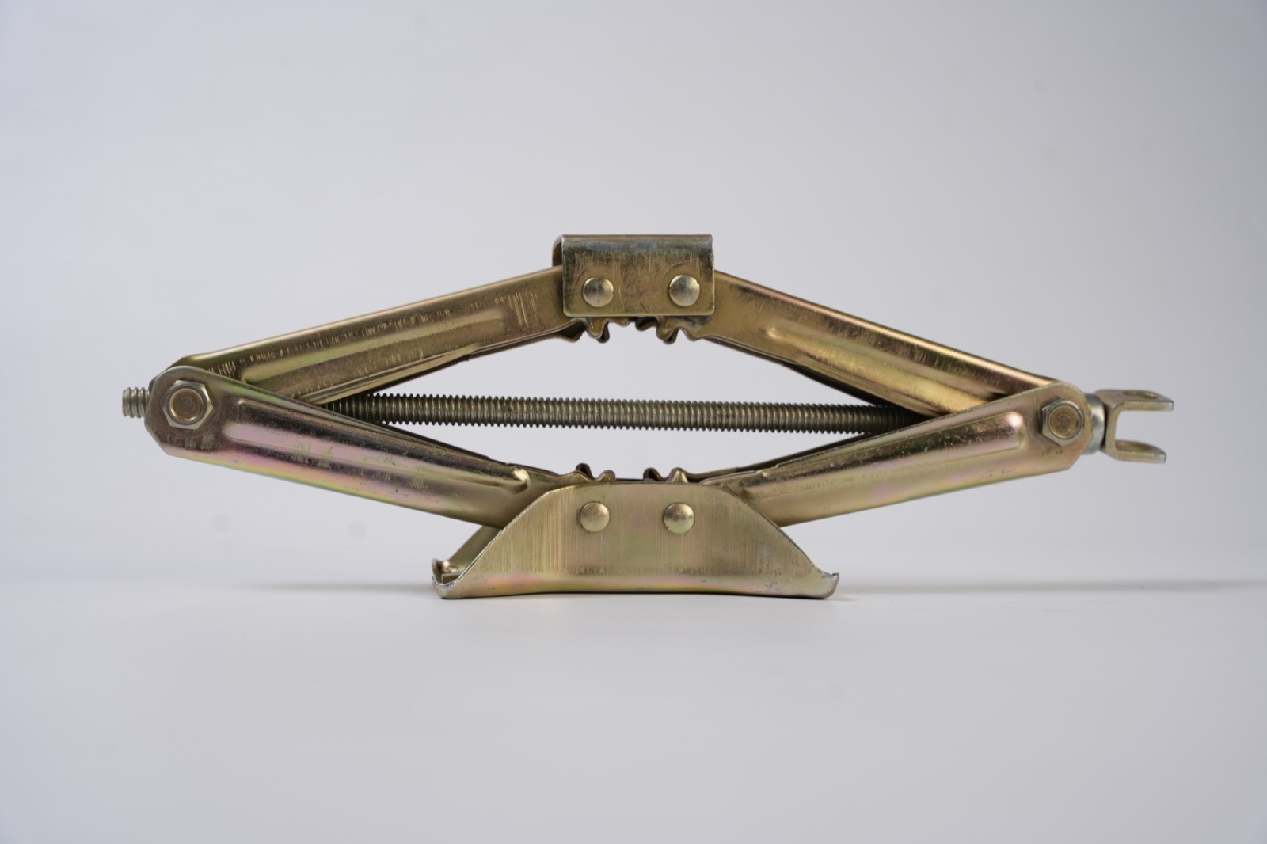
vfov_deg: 26.8
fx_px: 1770
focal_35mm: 50
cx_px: 634
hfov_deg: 39.4
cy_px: 422
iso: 200
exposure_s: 1/250
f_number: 6.3
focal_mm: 50.3
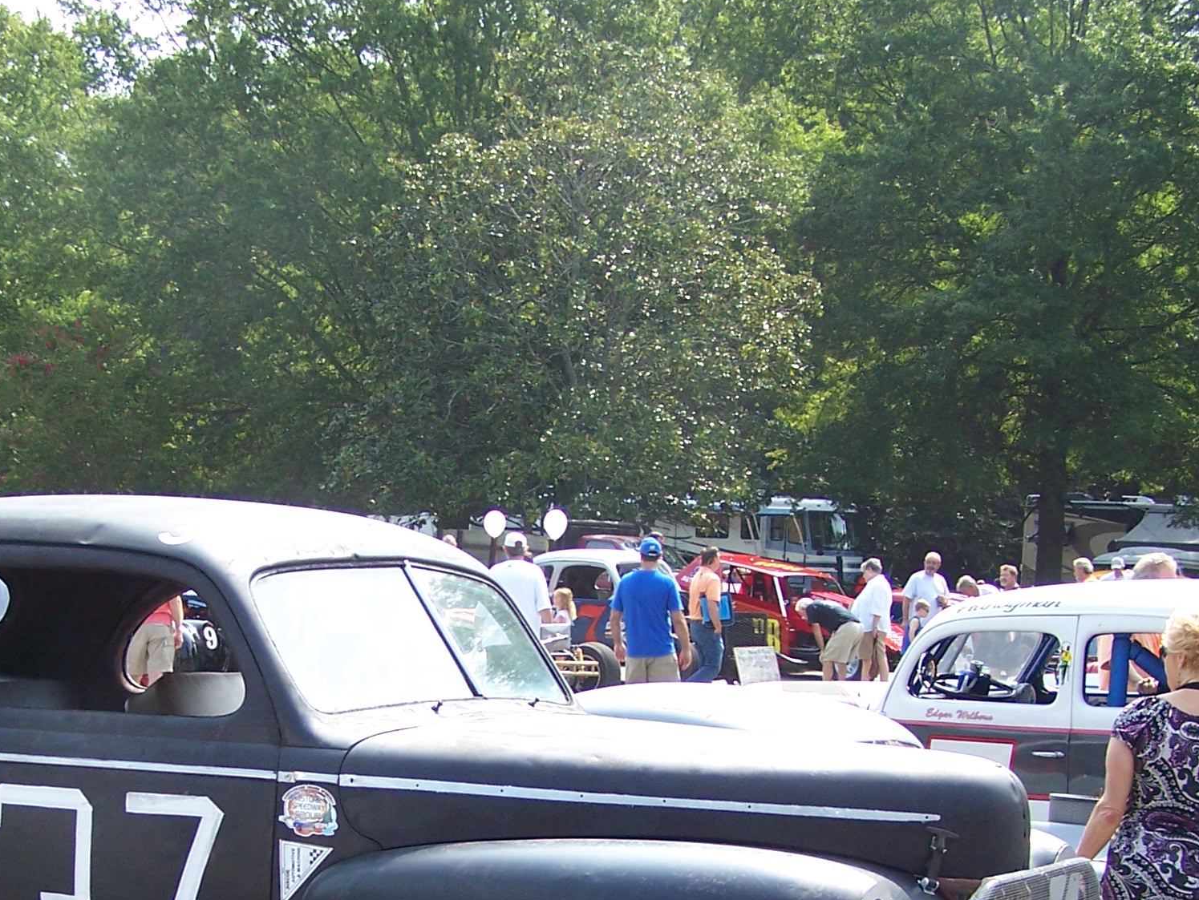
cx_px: 411
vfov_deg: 20.0
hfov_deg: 26.9
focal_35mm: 72
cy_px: 819
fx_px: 2495
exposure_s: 1/500
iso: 80
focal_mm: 6.3
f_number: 2.8
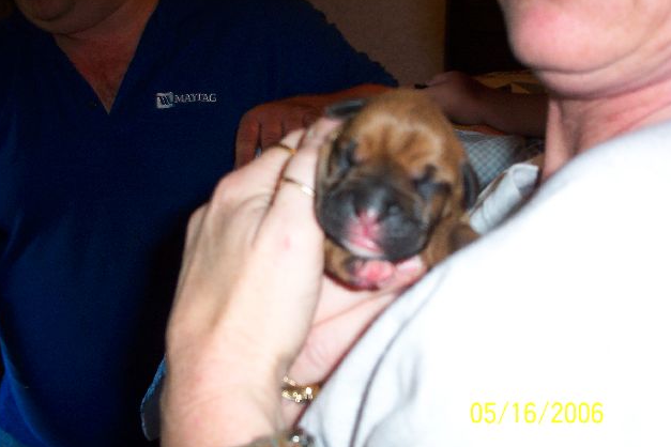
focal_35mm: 48
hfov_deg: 41.1
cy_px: 223
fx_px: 895
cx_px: 333
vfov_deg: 28.1
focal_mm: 9.8
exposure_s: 1/30
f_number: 3.1
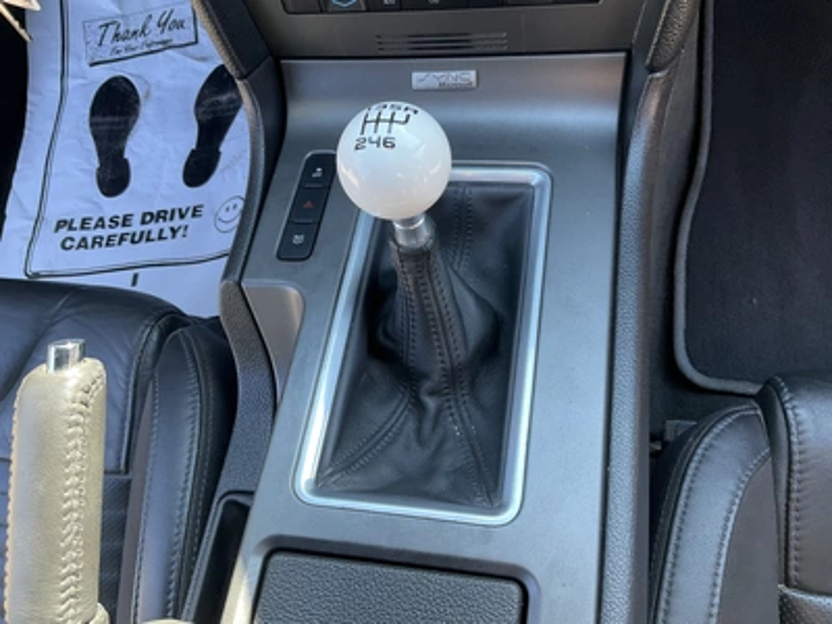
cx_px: 416
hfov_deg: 61.7
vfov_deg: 48.2
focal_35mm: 29
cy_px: 312
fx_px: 697
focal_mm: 3
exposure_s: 1/122
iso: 50
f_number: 1.8
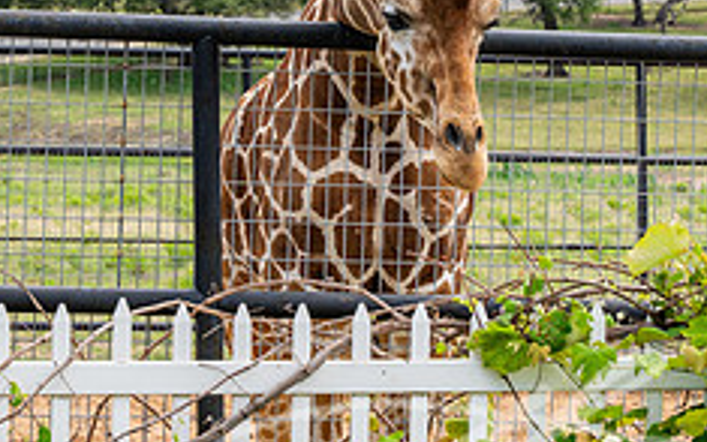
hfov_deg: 10.2
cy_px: 82
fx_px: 3970
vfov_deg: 6.4
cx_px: 408
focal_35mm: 206
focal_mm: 70
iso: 200
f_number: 7.1
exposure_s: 1/640
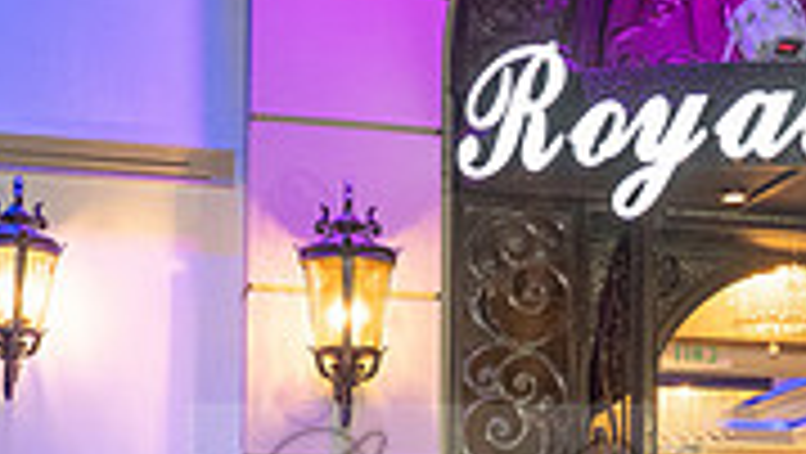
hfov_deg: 22.2
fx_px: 1989
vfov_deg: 12.8
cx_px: 764
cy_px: 504
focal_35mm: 93
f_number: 4.5
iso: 1600
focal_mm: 24
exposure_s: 1/125
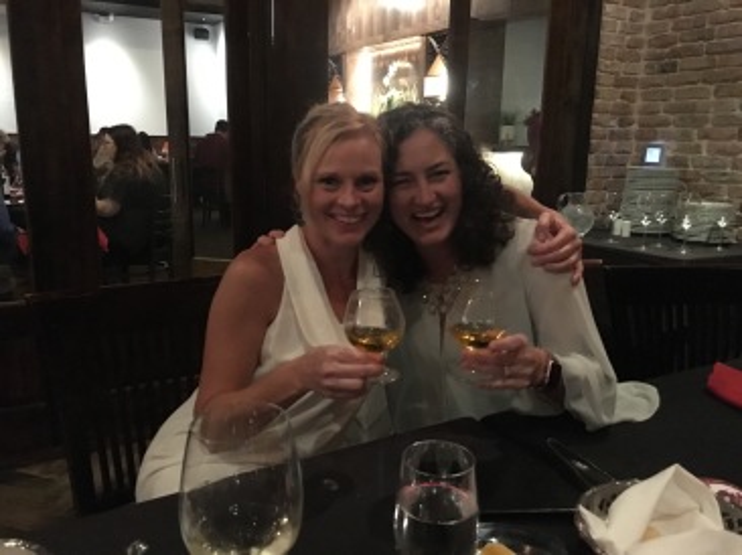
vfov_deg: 48.2
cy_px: 278
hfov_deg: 61.7
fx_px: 621
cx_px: 371
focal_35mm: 29
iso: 1600
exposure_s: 1/15
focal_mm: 4.15
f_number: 2.2
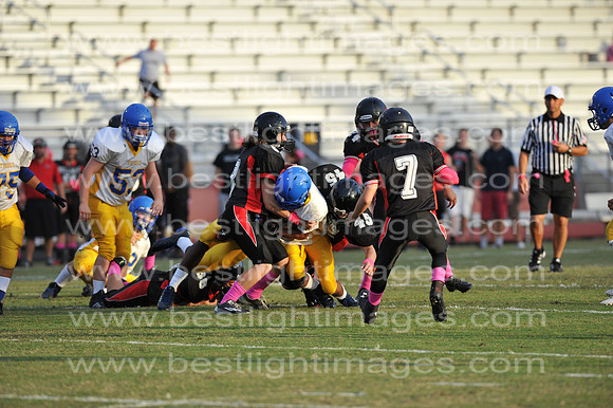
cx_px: 306
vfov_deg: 4.6
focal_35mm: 300
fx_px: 5105
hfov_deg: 6.9
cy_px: 204
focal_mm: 300
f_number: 4
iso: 1000
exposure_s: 1/2500
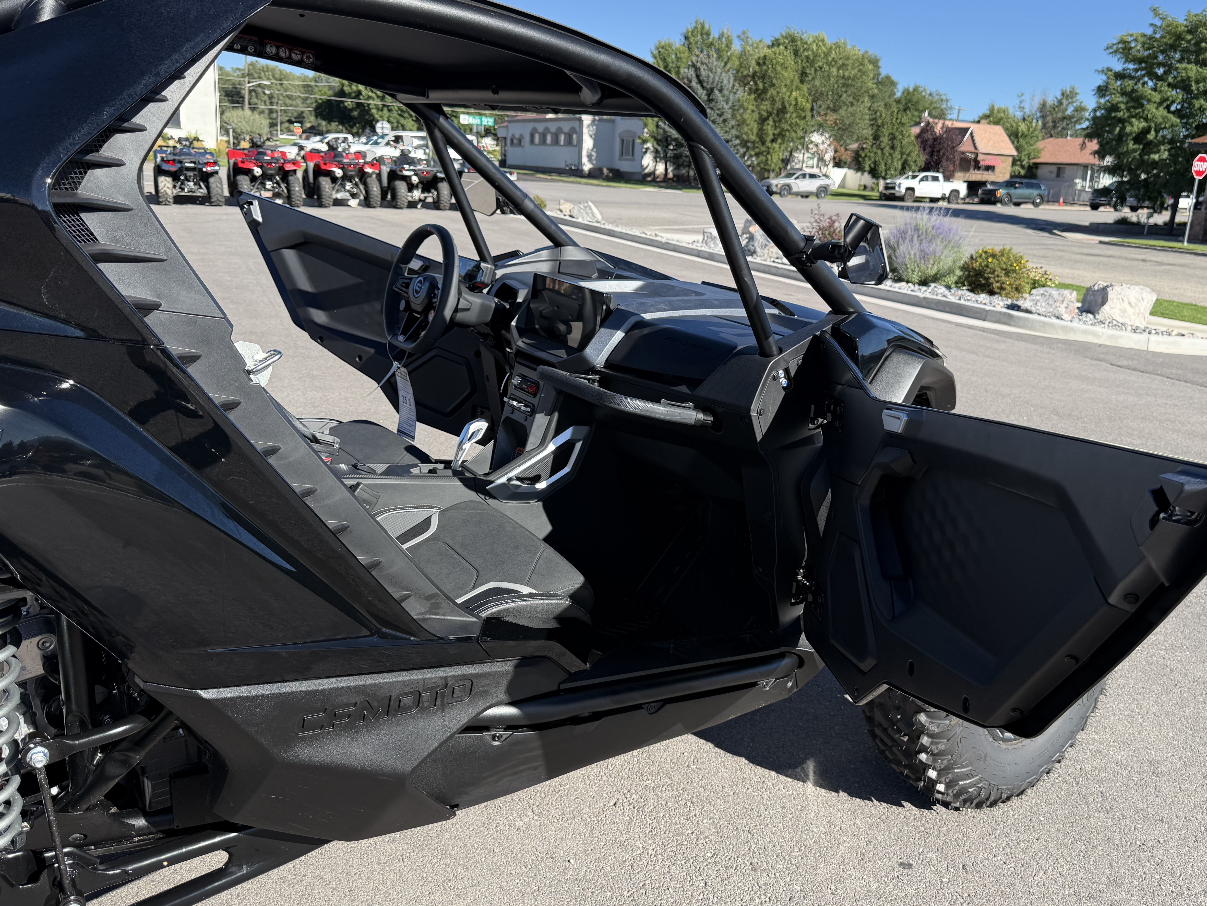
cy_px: 441
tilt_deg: -13.4
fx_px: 1011
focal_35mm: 29
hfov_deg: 61.6
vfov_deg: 48.2
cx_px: 652
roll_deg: -3.0
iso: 80
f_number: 1.78
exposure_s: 1/1689
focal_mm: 6.76
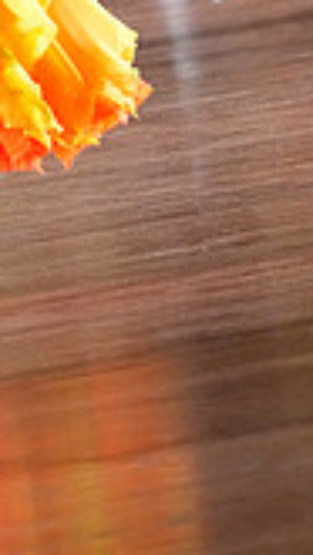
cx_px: -261
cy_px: -407
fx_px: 10858
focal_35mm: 737
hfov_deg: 1.6
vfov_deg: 2.9
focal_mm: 200
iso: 6400
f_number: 4
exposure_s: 1/400
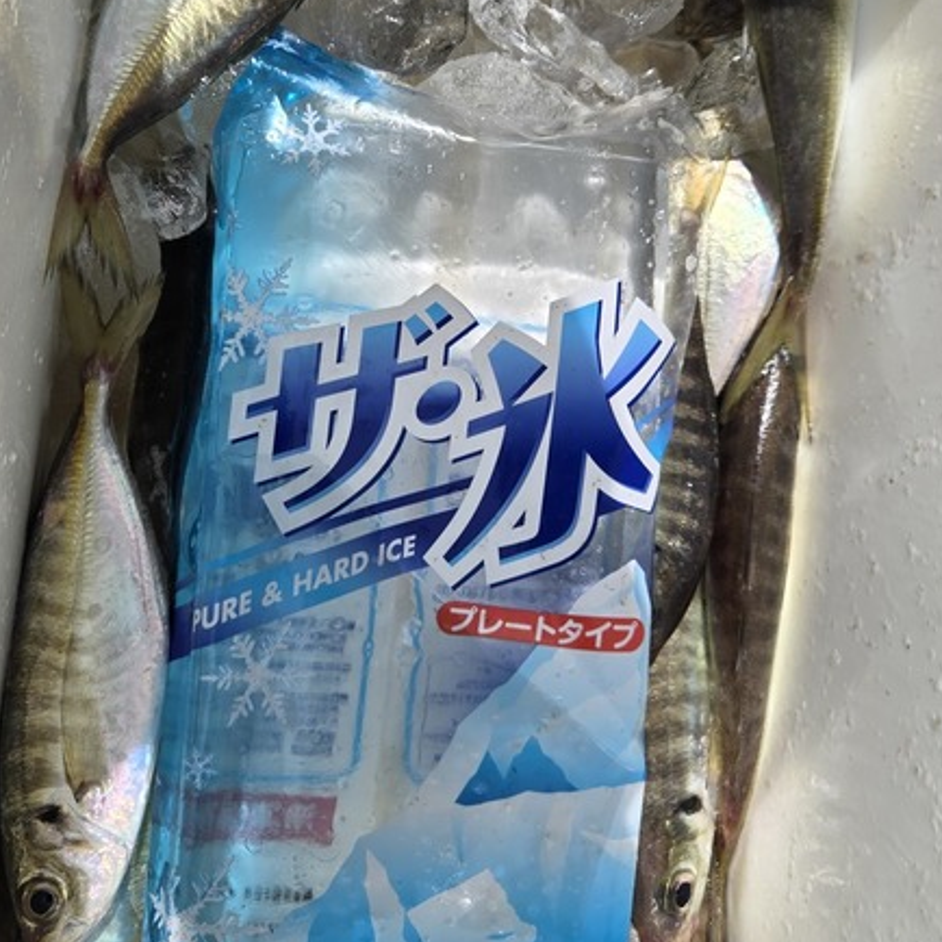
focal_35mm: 40
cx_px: 412
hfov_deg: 41.8
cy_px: 326
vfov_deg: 41.4
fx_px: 1232
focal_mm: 5.4
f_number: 1.8
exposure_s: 1/2308
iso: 25
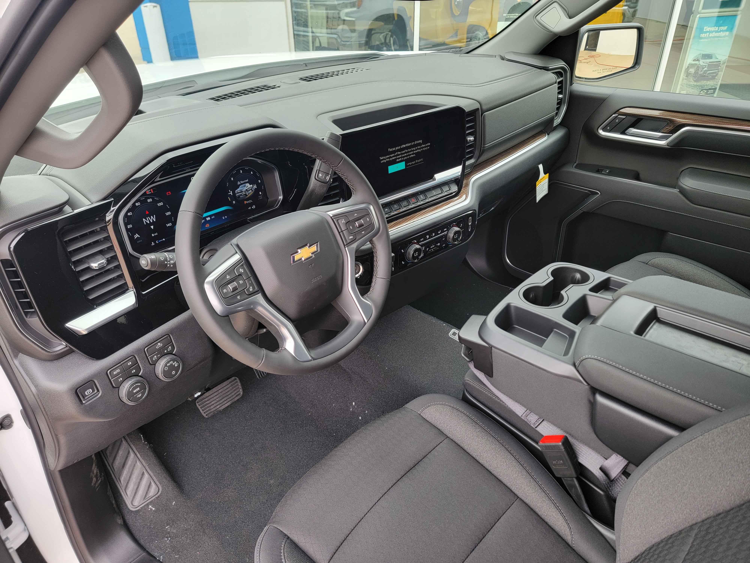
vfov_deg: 56.8
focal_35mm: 24
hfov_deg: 71.6
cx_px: 375
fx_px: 520
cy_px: 282
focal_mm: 6.7
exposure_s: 1/120
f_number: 1.8
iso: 32
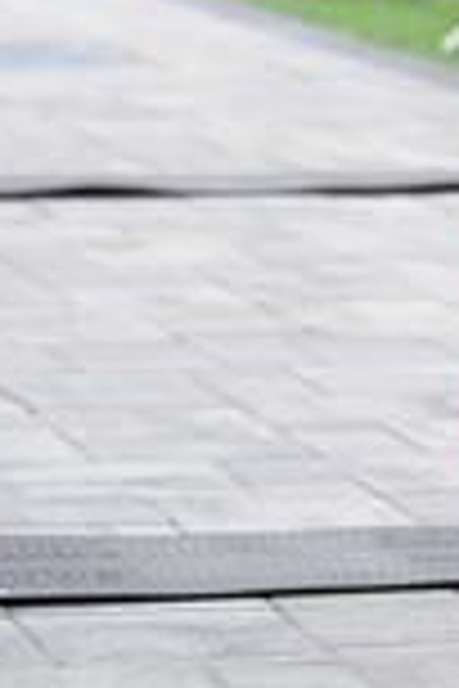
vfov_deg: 8.0
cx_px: 695
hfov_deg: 5.4
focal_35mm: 252
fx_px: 4819
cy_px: -333
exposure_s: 1/1000
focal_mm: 70
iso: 1600
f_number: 2.8
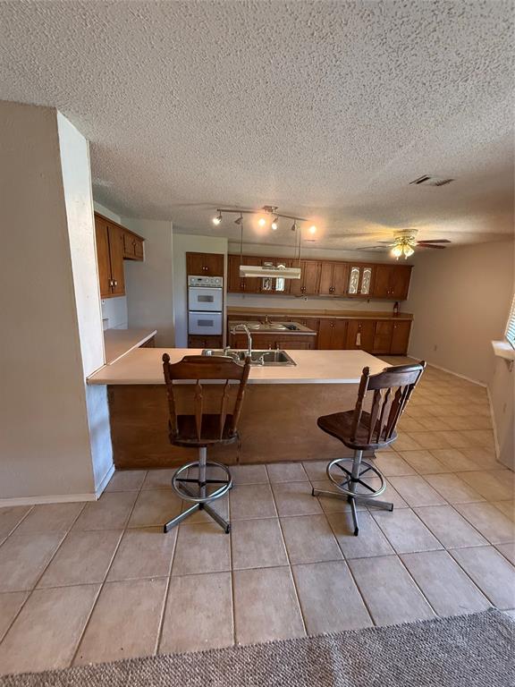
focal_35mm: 14
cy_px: 344
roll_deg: -3.3
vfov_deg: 102.1
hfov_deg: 85.7
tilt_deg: -11.6
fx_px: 278
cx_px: 258
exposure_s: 1/120
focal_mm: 2.22
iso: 500
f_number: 2.2
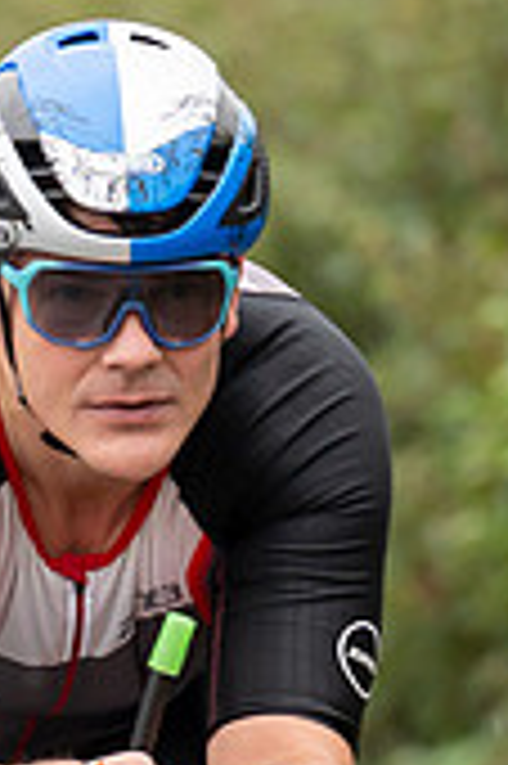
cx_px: 144
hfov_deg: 0.9
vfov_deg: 1.4
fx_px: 31070
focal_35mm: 1465
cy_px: 451
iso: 320
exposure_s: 1/400
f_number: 3.2
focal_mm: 200
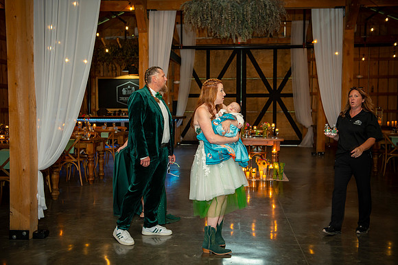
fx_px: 471
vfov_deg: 31.4
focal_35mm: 43
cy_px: 132
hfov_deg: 45.8
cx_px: 199
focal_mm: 42
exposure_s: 1/60
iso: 800
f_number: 2.8
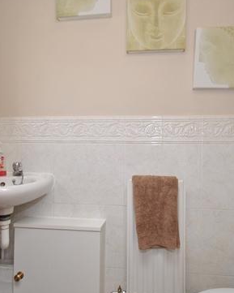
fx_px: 216
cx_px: 126
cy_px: 151
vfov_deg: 68.1
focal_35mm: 25
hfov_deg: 56.8
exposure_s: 1/60
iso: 200
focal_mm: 10
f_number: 5
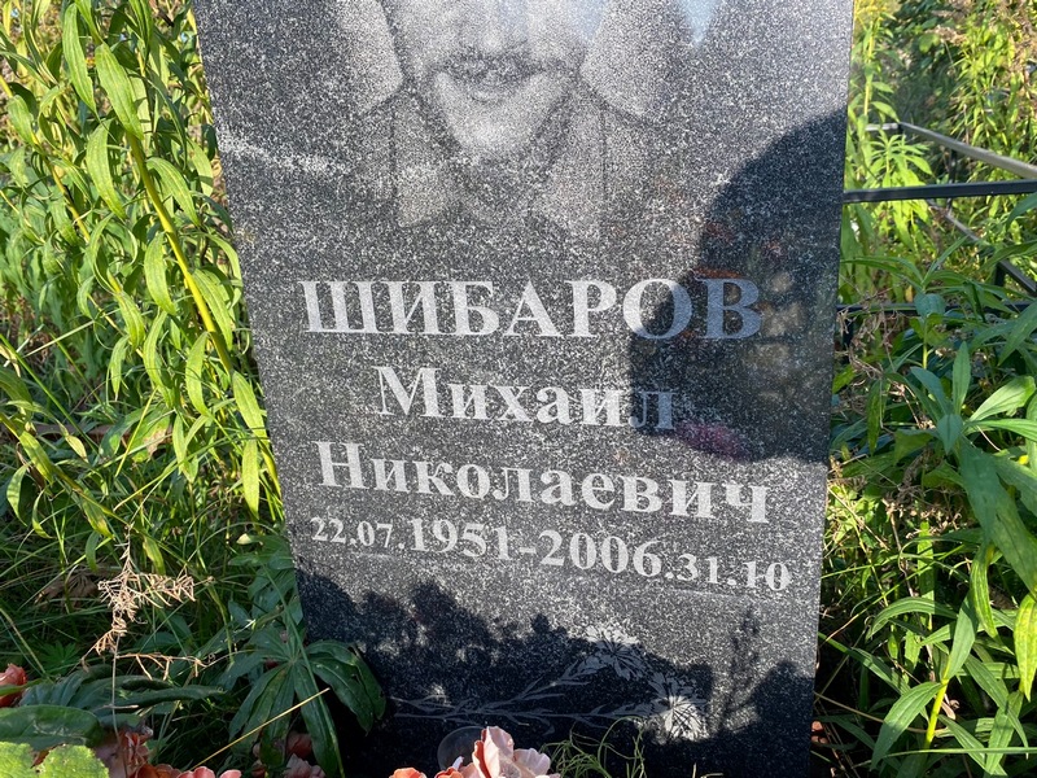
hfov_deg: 67.3
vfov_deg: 53.1
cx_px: 518
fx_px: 779
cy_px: 389
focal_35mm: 26
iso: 32
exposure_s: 1/428
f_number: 1.8
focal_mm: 4.25
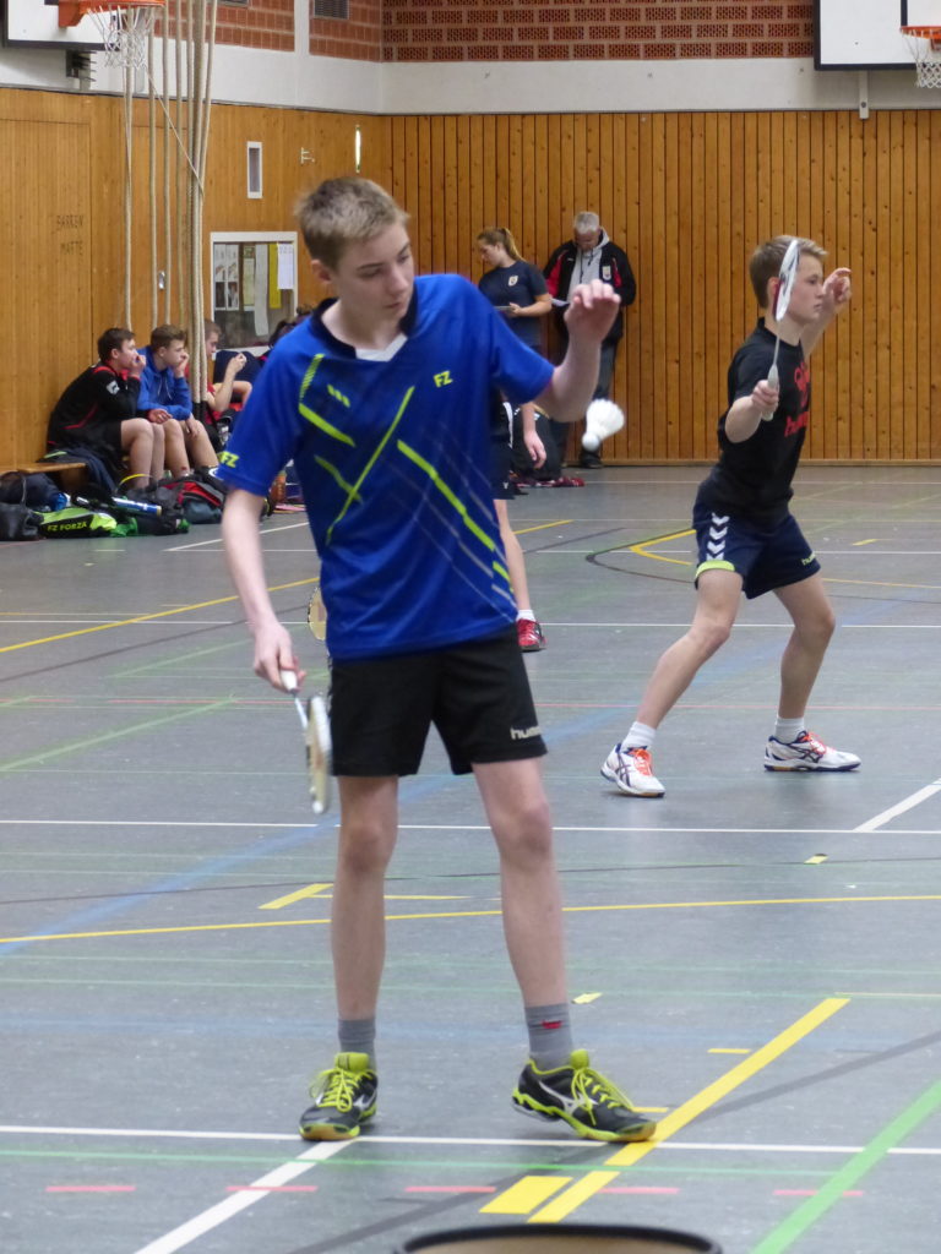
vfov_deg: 11.3
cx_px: 470
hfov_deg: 8.5
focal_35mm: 175
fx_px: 6343
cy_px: 627
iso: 800
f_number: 2.8
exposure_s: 1/125
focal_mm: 31.5
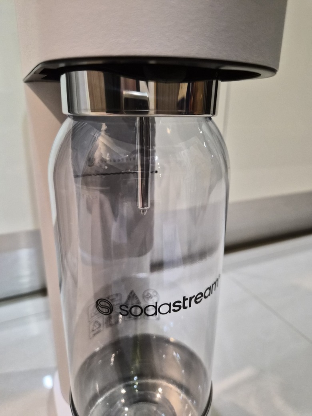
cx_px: 156
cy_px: 208
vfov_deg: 73.9
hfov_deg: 58.9
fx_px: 276
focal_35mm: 23
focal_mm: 5.4
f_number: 1.8
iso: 1250
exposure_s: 1/120
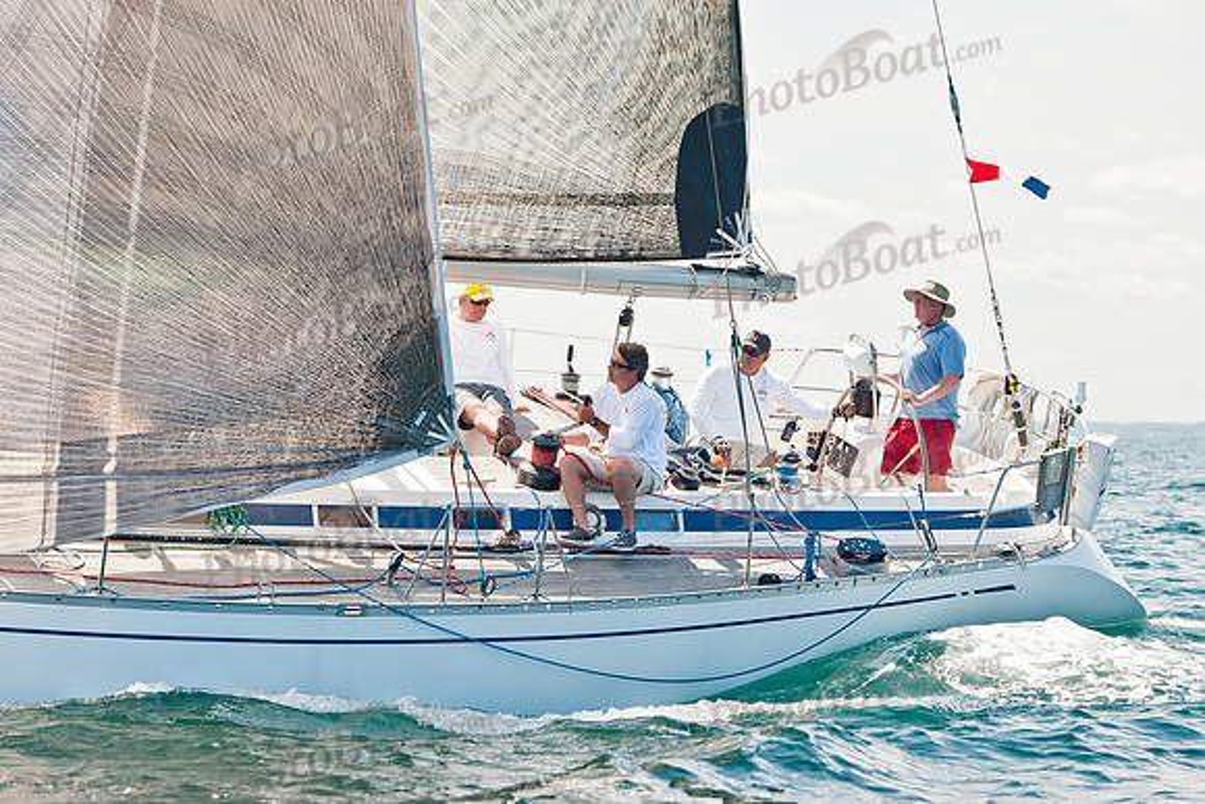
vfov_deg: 9.6
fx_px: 4775
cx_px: 582
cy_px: 411
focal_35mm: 143
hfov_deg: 14.4
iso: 640
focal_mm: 120
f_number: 5
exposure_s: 1/1000
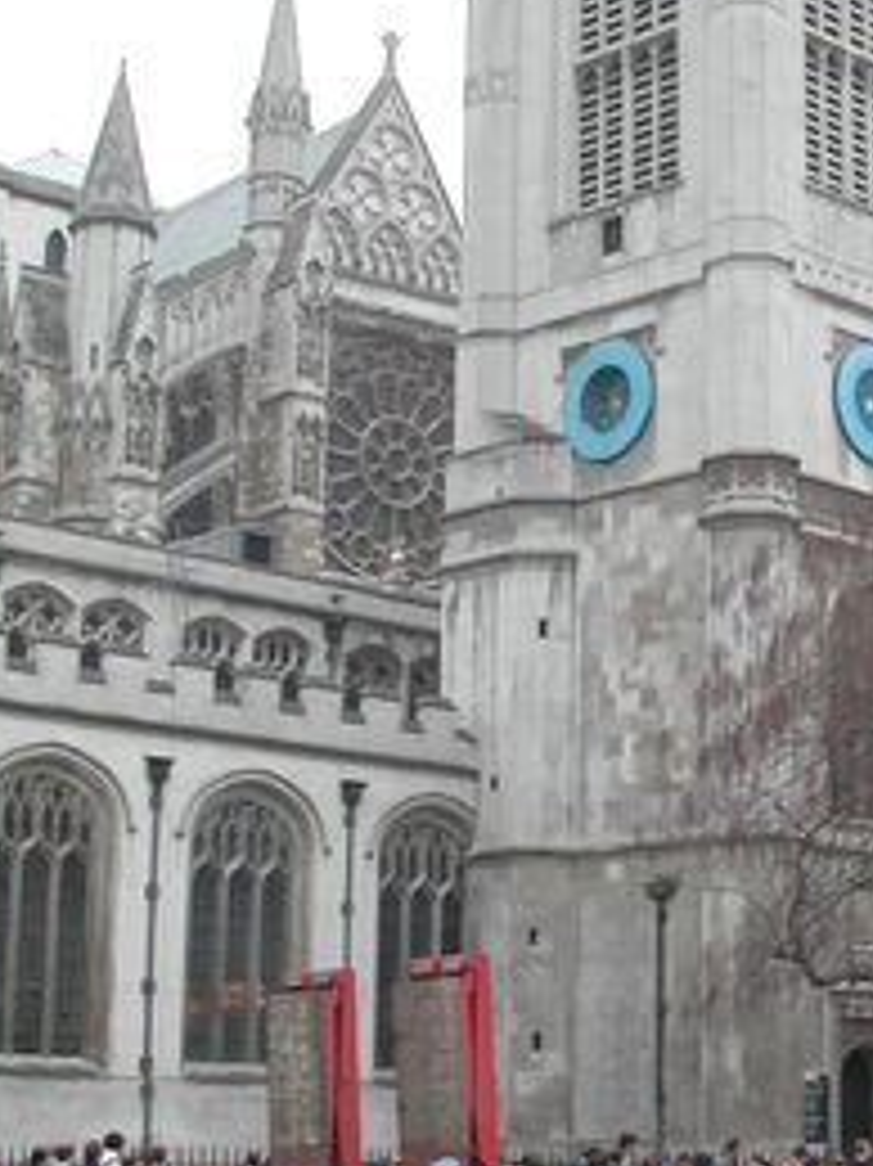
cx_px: 626
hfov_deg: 20.3
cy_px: 531
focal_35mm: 72
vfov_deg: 27.0
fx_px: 2423
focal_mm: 8
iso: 100
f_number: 2.8
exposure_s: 1/198
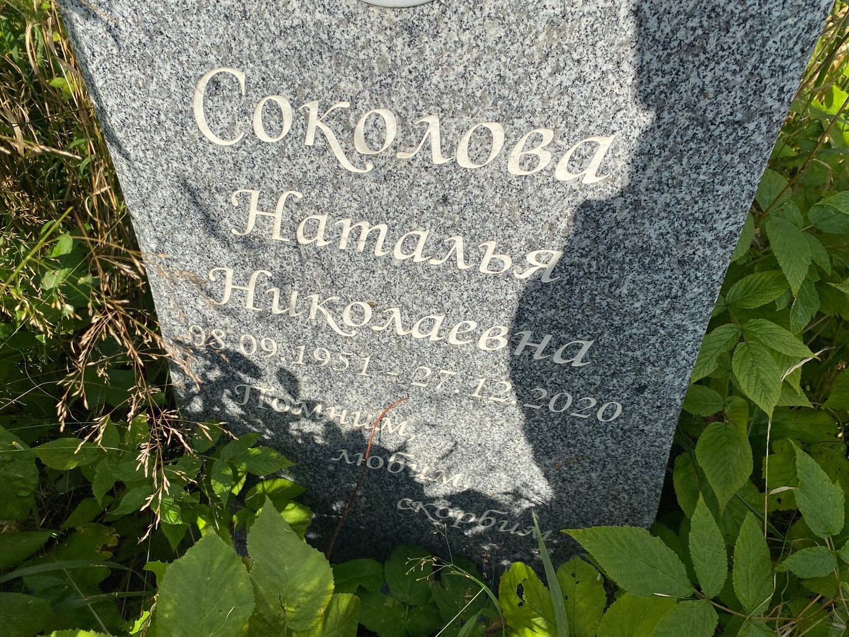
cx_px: 424
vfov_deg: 53.1
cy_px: 318
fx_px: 638
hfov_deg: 67.3
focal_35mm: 26
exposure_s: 1/3125
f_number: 1.8
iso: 32
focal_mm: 4.25
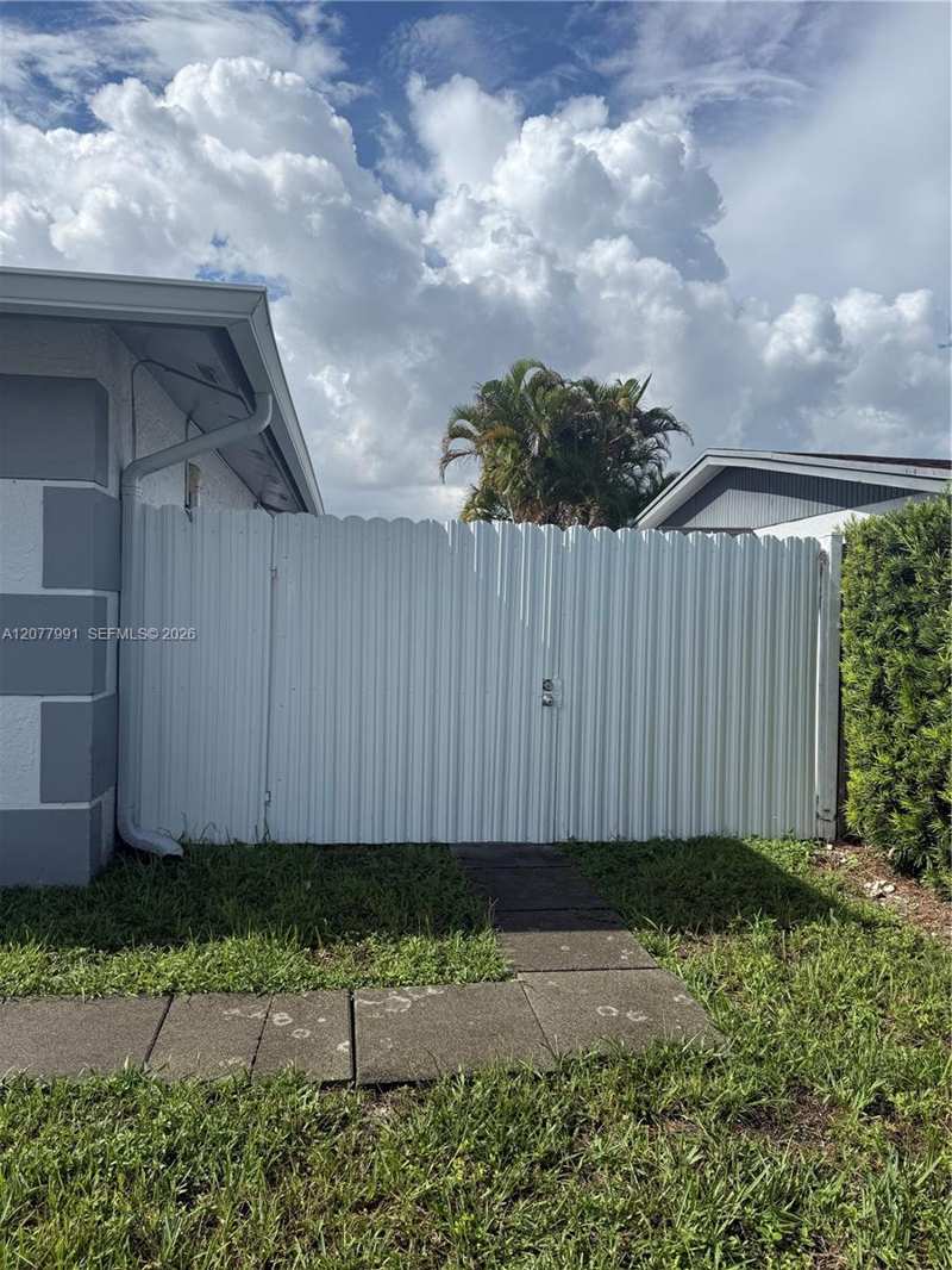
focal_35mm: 24
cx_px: 476
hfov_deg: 56.8
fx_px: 880
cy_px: 635
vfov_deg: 71.6
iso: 80
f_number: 1.78
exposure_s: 1/7353
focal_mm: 6.76
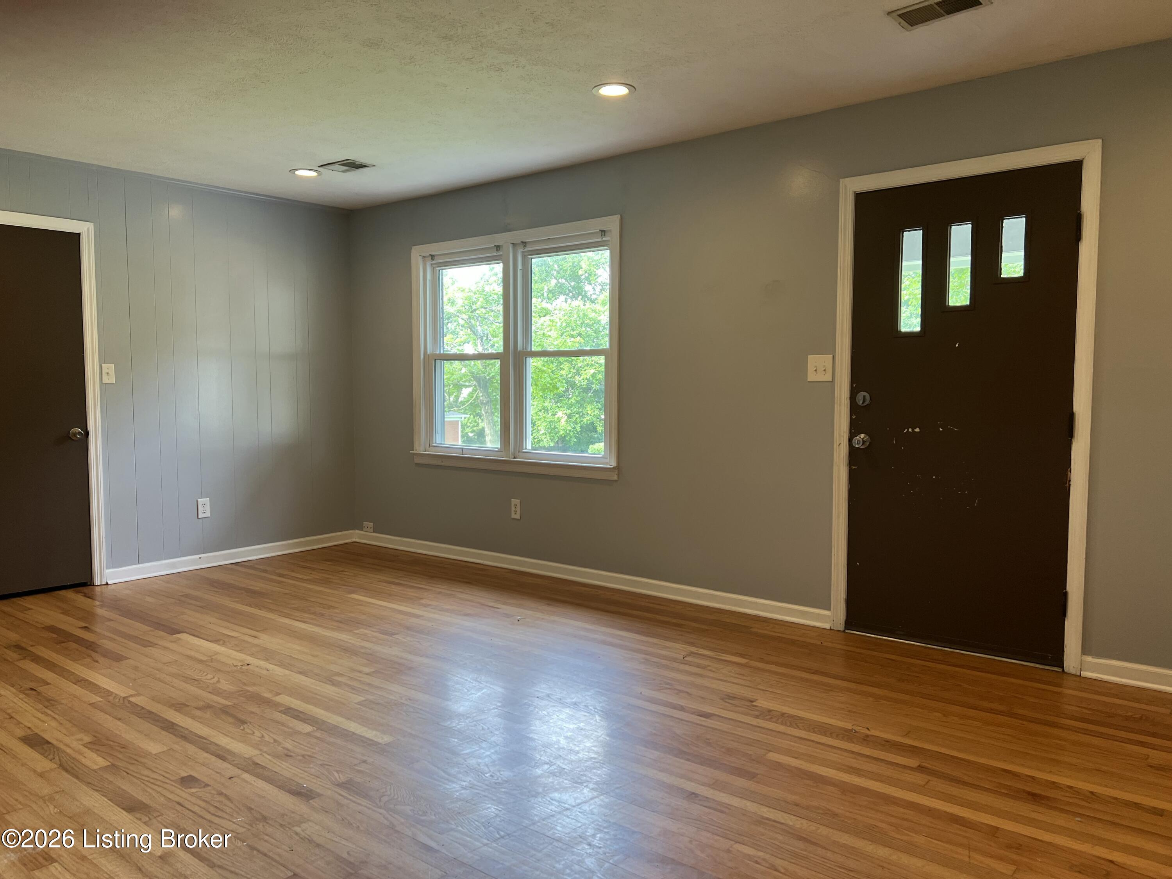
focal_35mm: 26
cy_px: 440
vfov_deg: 53.1
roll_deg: -0.4
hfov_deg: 67.3
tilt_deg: -4.3
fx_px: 880
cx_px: 586
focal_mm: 5.7
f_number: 1.5
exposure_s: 1/60
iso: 80
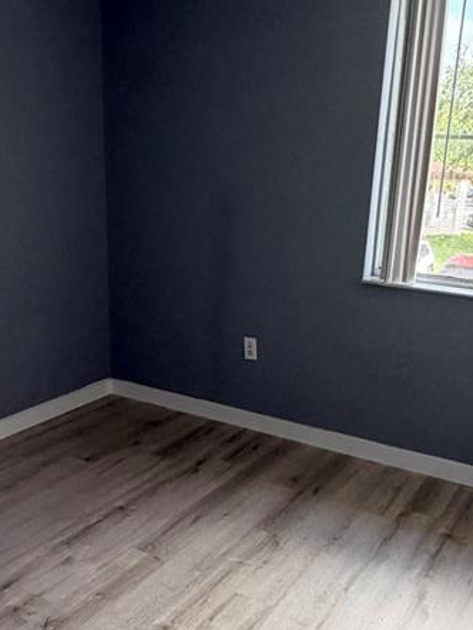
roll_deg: +0.9
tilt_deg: -14.3
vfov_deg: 48.4
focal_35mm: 38
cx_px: 245
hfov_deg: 37.7
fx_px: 692
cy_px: 399
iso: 125
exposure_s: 1/121
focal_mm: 2.22
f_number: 2.2
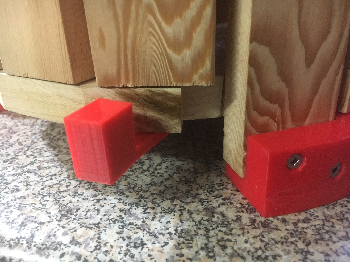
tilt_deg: -24.8
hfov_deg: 61.7
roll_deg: +0.6
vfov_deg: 48.2
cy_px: 131
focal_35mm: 29
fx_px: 293
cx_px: 175
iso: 250
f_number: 2.2
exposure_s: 1/15
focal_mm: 4.15
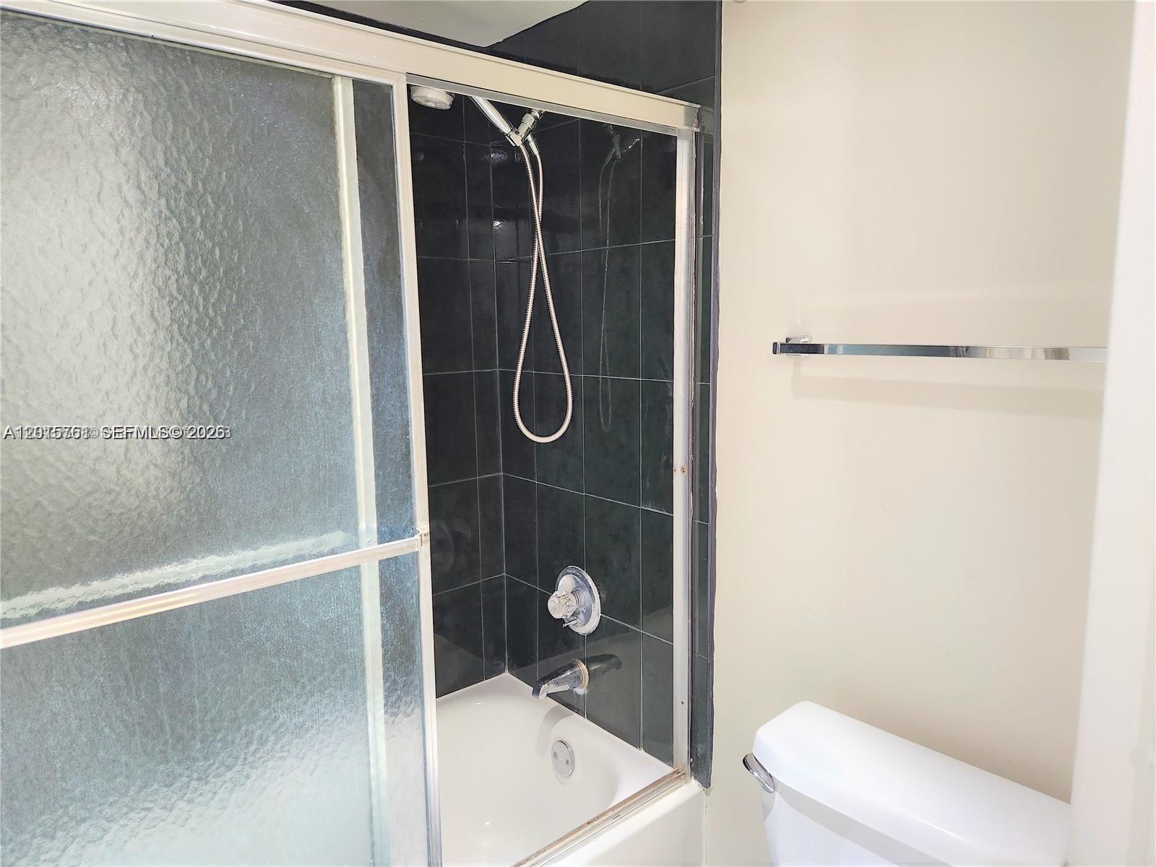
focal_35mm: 23
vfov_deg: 58.9
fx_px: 768
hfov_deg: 73.9
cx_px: 578
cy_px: 434
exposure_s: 1/120
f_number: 1.8
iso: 320
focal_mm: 5.4
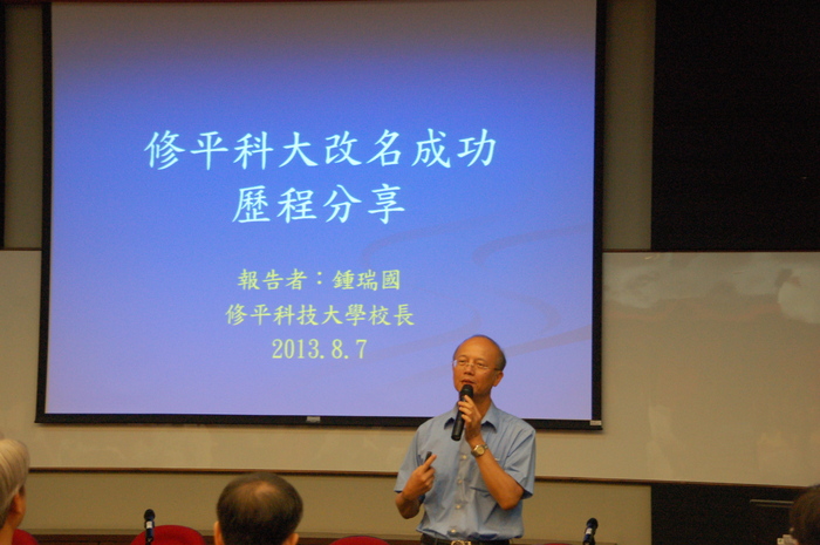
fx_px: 1877
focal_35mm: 82
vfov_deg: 16.5
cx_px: 410
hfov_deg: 24.6
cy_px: 272
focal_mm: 55
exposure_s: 1/45
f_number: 5.3
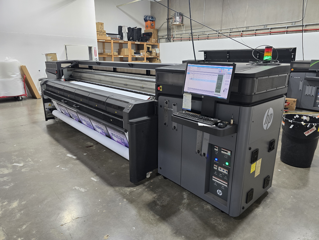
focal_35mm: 23
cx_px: 160
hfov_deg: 73.9
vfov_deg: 58.9
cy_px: 120
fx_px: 212
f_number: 1.7
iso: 200
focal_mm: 6.3
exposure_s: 1/120
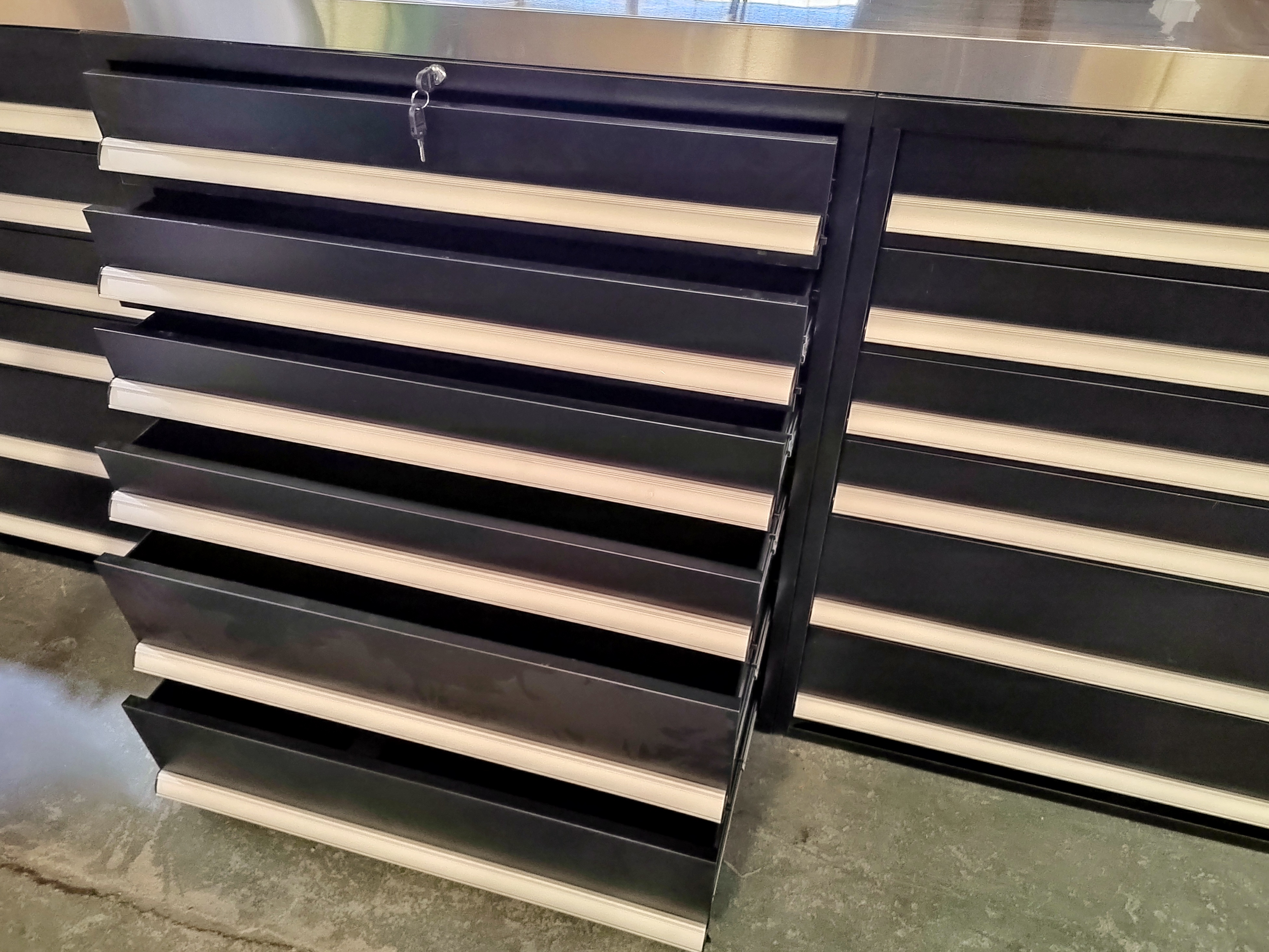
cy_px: 476
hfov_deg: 73.9
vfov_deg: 58.9
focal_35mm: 23
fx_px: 843
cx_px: 634
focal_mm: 5.52
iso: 4880
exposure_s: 1/33.3
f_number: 1.9
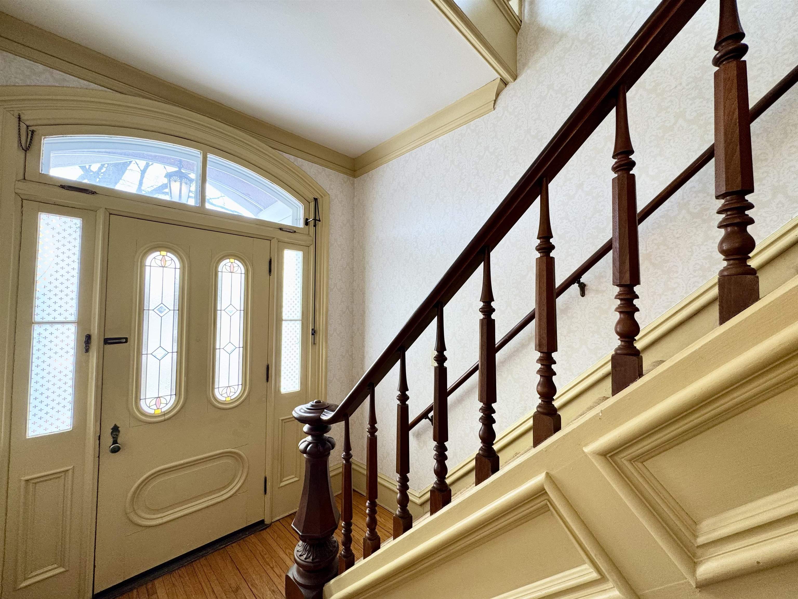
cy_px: 300
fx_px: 323
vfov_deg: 85.7
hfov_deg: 102.1
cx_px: 399
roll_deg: +0.2
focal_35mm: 14
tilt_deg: +1.7
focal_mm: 2.22
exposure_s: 1/120
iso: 125
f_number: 2.2
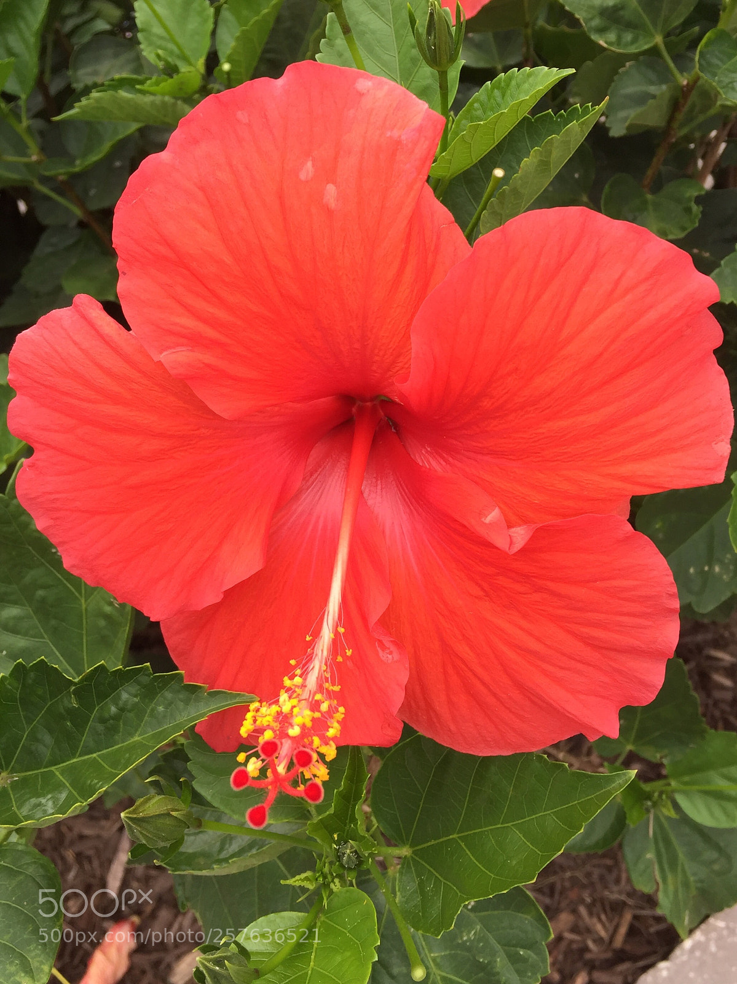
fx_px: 824
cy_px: 492
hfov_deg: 48.2
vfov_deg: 61.7
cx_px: 368
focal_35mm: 29
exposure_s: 1/359
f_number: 2.2
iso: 32
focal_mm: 4.15
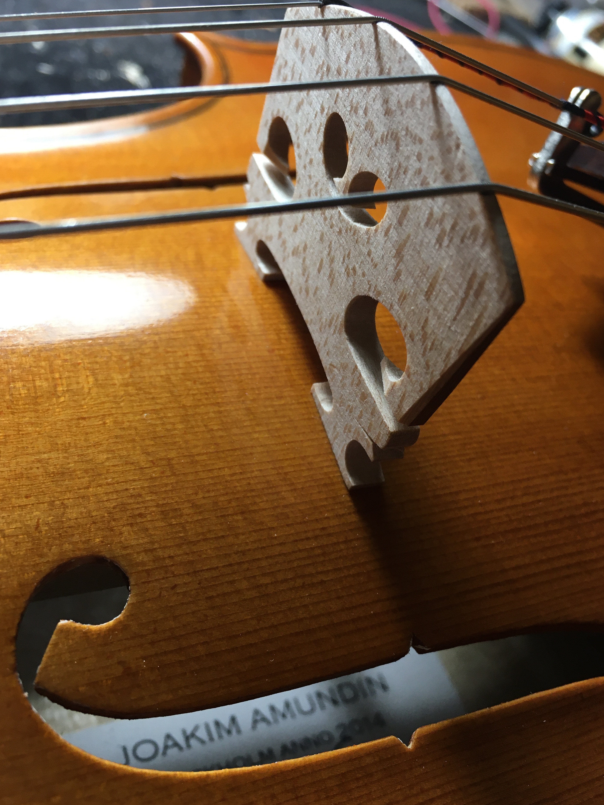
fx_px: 721
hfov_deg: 45.4
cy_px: 401
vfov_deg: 58.4
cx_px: 306
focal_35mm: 31
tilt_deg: -46.9
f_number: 2.2
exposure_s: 1/33
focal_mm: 4.15
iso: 25
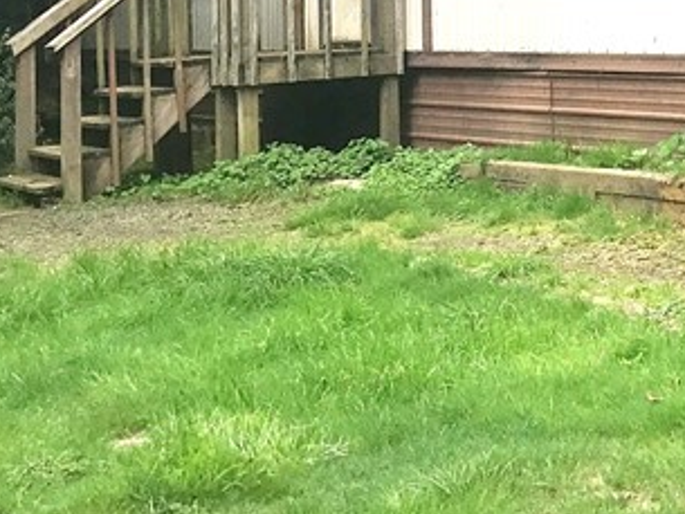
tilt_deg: +5.9
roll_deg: +3.9
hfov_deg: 20.0
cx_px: 743
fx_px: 1861
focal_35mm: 94
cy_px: -200
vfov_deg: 14.9
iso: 20
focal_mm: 3.99
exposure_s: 1/870
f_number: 1.8
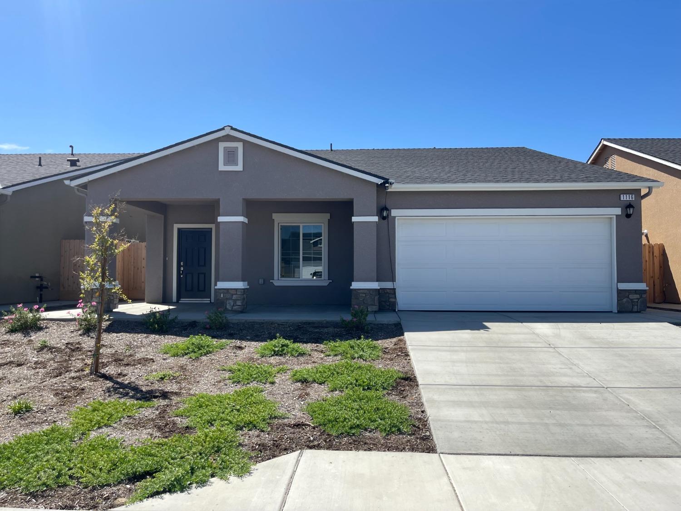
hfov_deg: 69.4
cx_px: 340
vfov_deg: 54.9
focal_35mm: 25
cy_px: 256
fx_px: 492
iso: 32
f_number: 1.6
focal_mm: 5.1
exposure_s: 1/1852
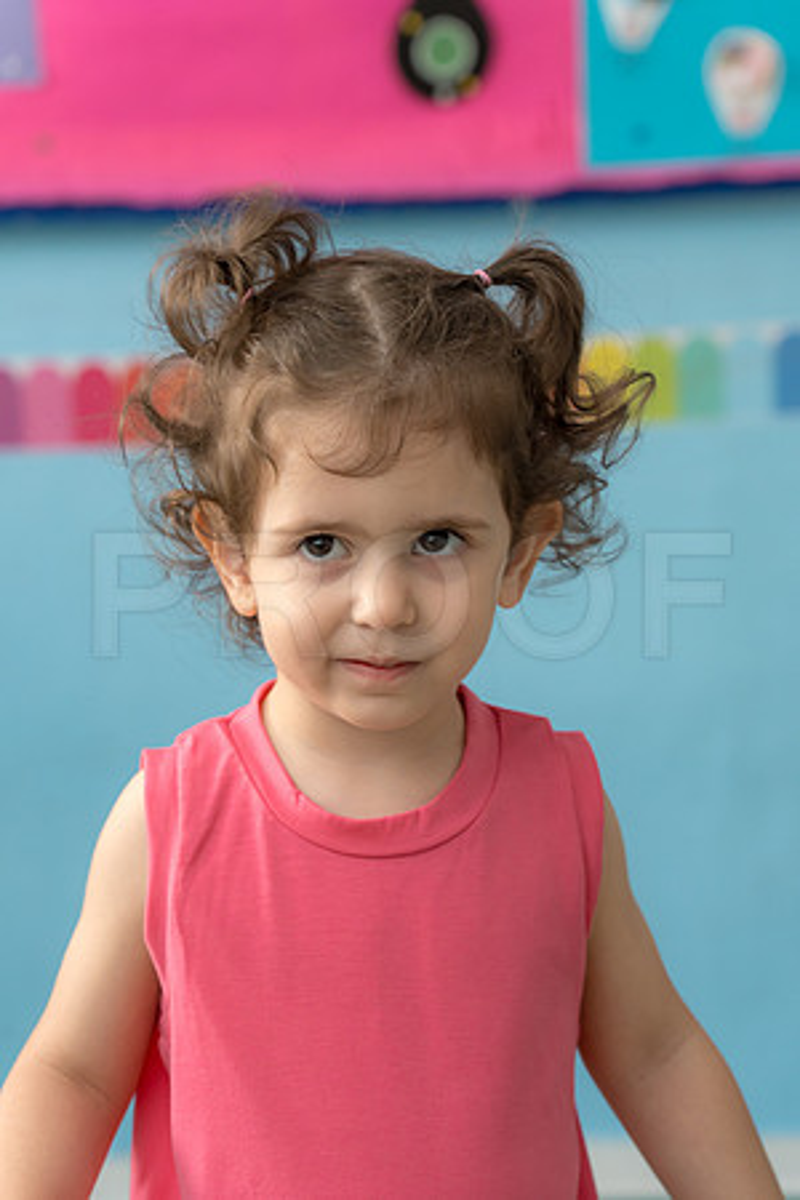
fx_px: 3133
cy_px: 600
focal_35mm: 94
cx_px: 400
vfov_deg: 21.7
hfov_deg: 14.6
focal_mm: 94
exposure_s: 1/160
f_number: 5.6
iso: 1600
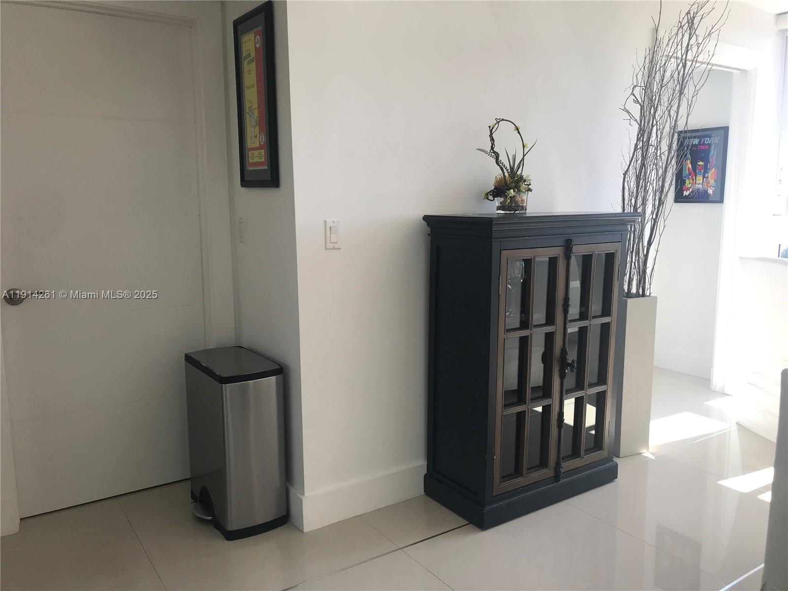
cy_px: 296
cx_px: 394
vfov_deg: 49.7
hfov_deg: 63.4
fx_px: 637
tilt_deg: -8.3
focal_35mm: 28
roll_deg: +0.1
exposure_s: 1/120
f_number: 1.8
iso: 25
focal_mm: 3.99
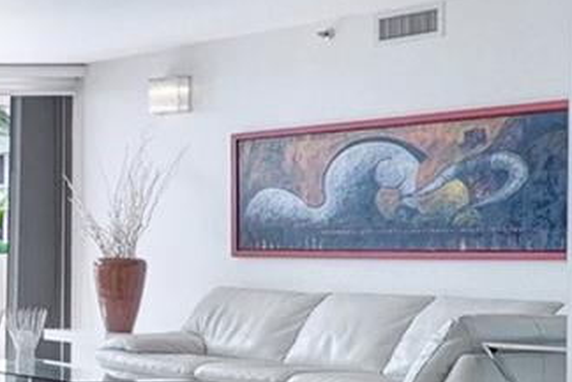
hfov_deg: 14.5
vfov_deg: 16.7
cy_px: 284
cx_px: -837
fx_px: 1294
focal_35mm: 81
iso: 640
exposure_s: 1/6
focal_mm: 16.5
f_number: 13
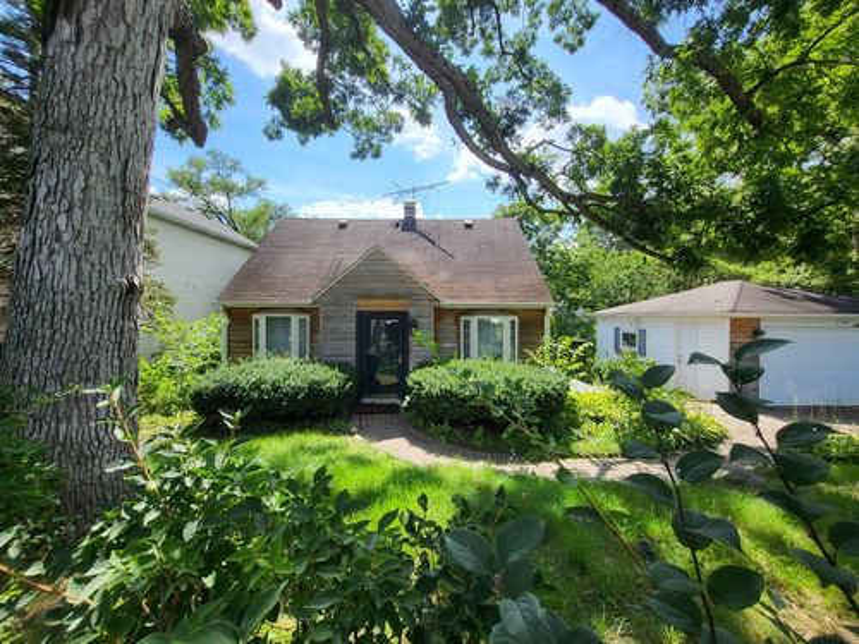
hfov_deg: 106.2
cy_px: 322
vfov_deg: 89.9
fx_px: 323
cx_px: 430
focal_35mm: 13
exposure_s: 1/508
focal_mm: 1.74
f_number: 2.2
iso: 32
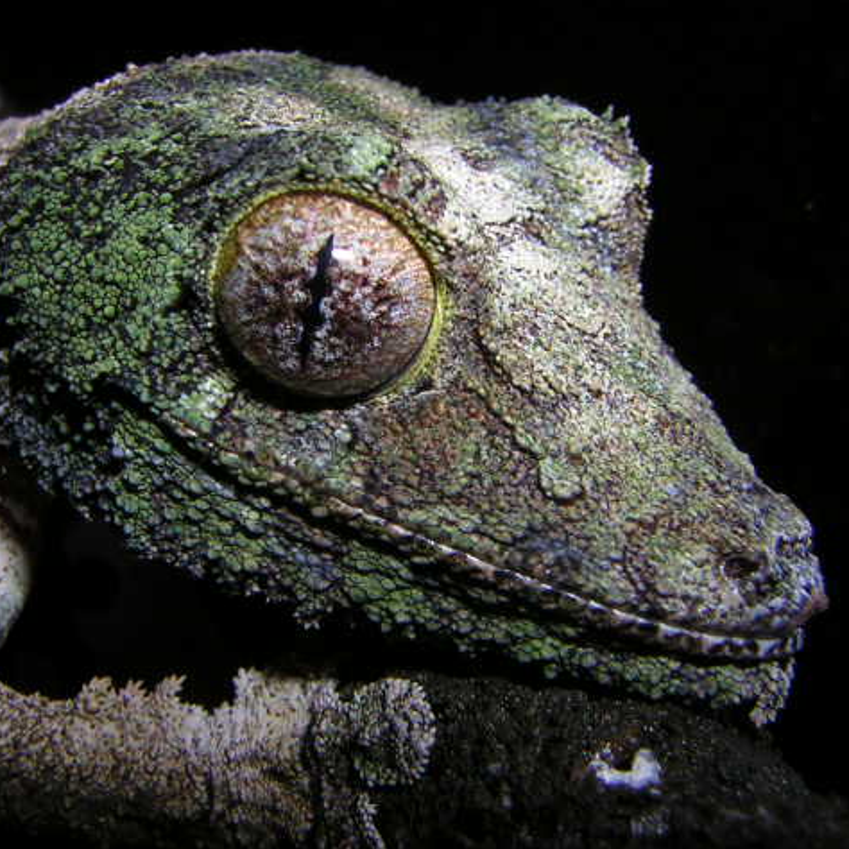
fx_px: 1193
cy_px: 423
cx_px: 467
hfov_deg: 39.1
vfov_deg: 39.2
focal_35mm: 43
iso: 50
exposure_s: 1/60.1
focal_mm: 4.7
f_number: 5.2
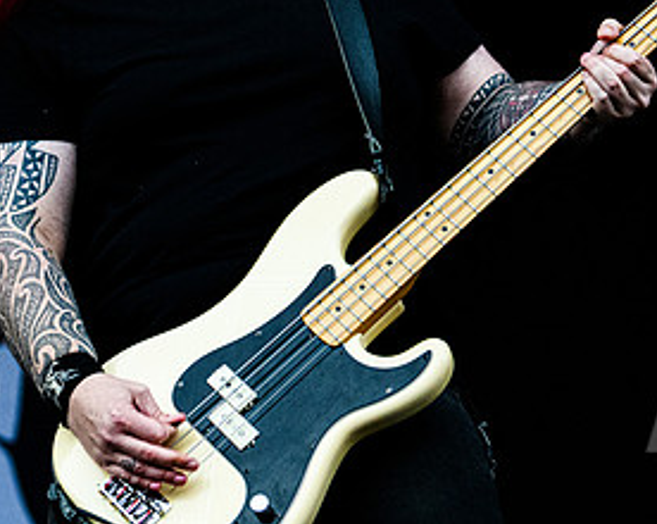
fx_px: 3553
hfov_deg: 10.6
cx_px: 273
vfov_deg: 8.4
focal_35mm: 183
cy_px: 113
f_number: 4
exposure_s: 1/250
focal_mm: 86
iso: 6400
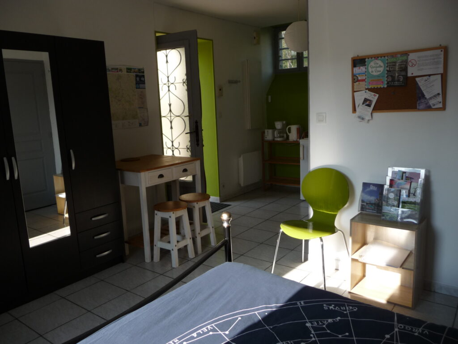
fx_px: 370
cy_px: 172
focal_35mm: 28
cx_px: 229
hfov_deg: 63.4
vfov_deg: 49.7
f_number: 3.3
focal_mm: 4.7
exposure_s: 1/250
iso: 100
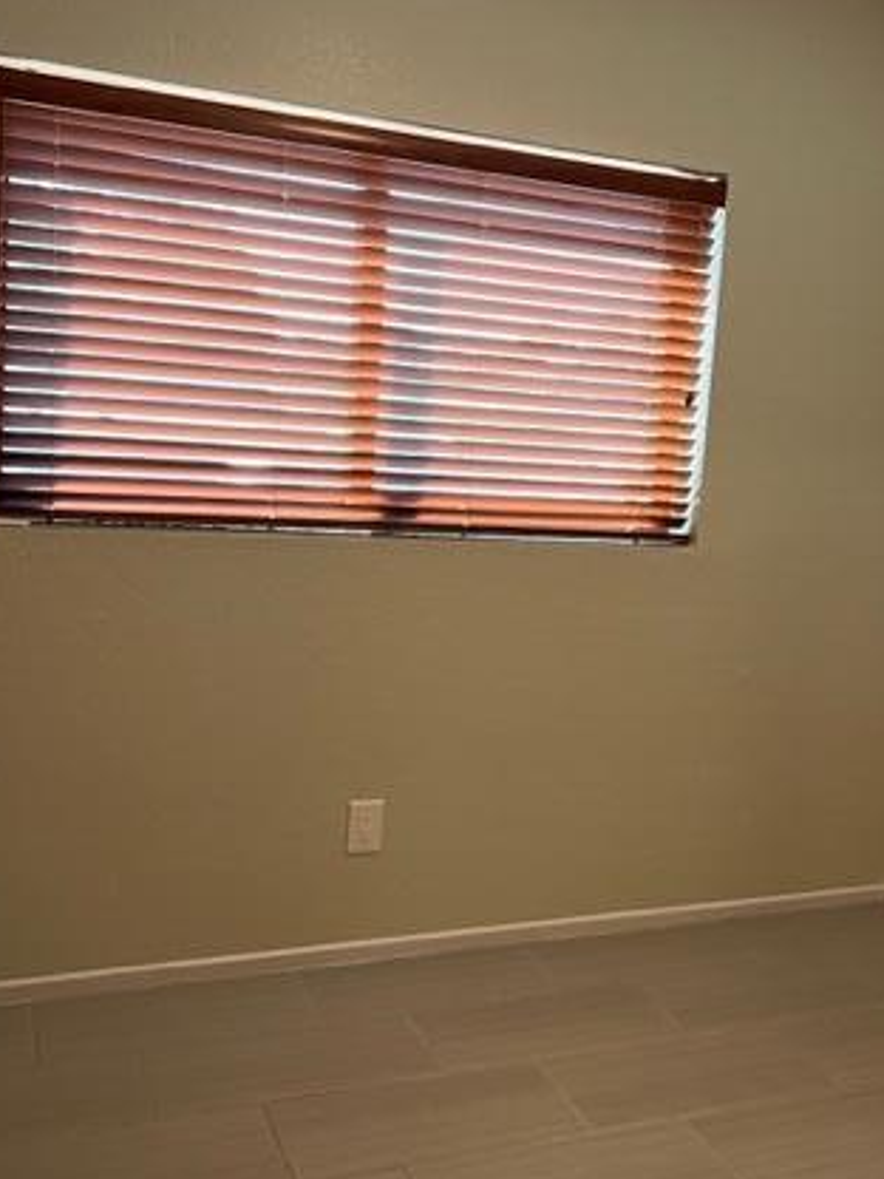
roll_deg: -4.8
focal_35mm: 40
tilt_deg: -6.8
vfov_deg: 46.8
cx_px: 598
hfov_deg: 35.6
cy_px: 555
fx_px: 1362
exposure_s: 1/60
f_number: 1.5
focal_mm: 5.7
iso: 125
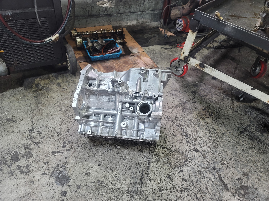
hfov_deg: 69.4
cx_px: 134
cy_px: 100
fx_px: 194
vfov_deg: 54.9
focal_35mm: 25
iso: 320
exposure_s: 1/39
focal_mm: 7
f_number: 1.8
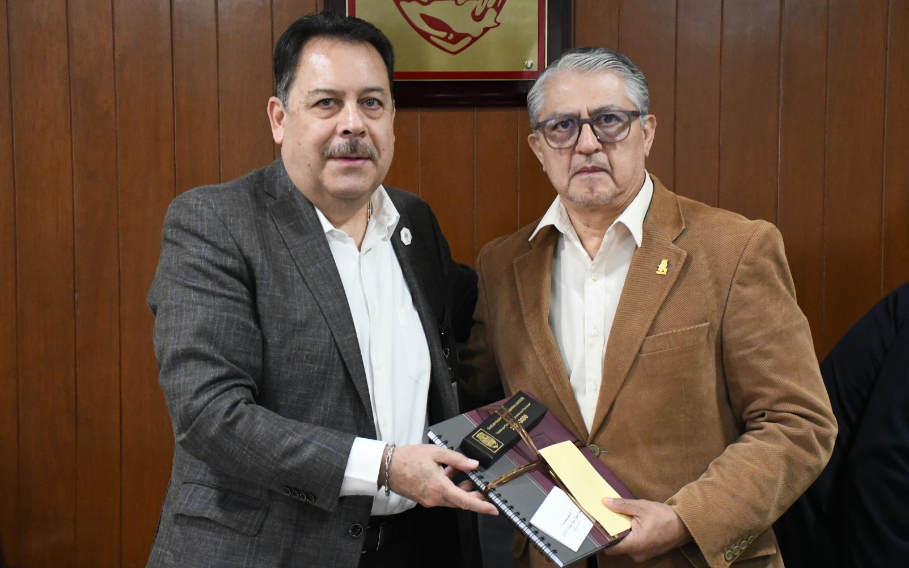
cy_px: 292
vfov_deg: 18.9
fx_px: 1709
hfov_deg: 29.8
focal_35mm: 69
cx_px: 453
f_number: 5.6
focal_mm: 45
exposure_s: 1/100
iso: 5000
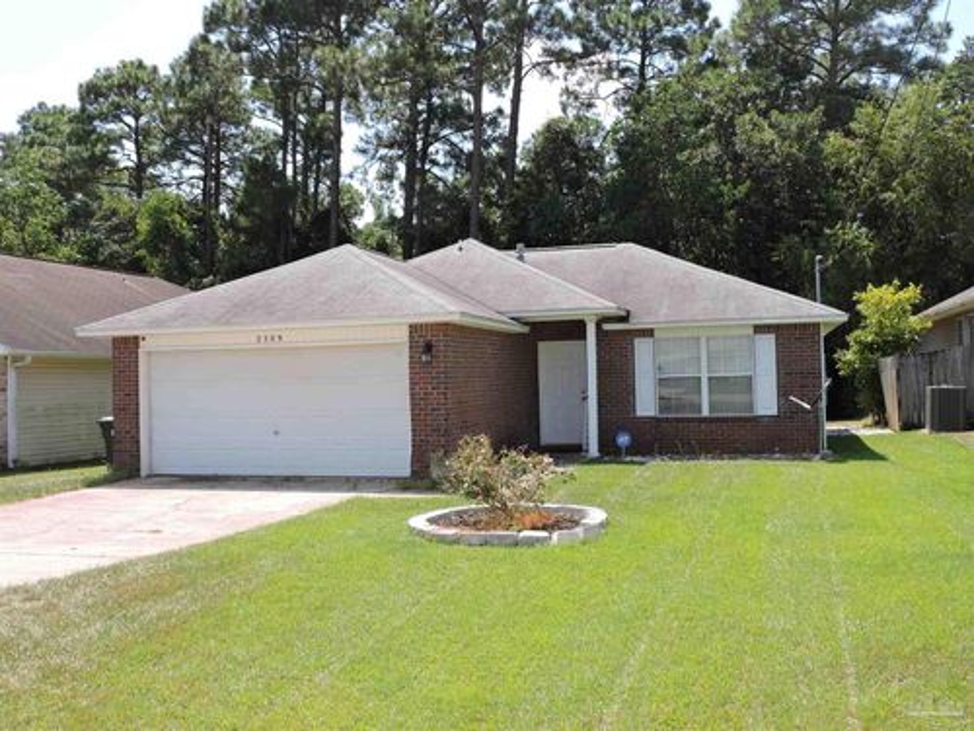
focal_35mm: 33
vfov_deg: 42.9
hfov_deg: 55.4
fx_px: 929
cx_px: 487
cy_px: 366
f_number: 3.2
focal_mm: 5.9
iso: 200
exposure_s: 1/1250
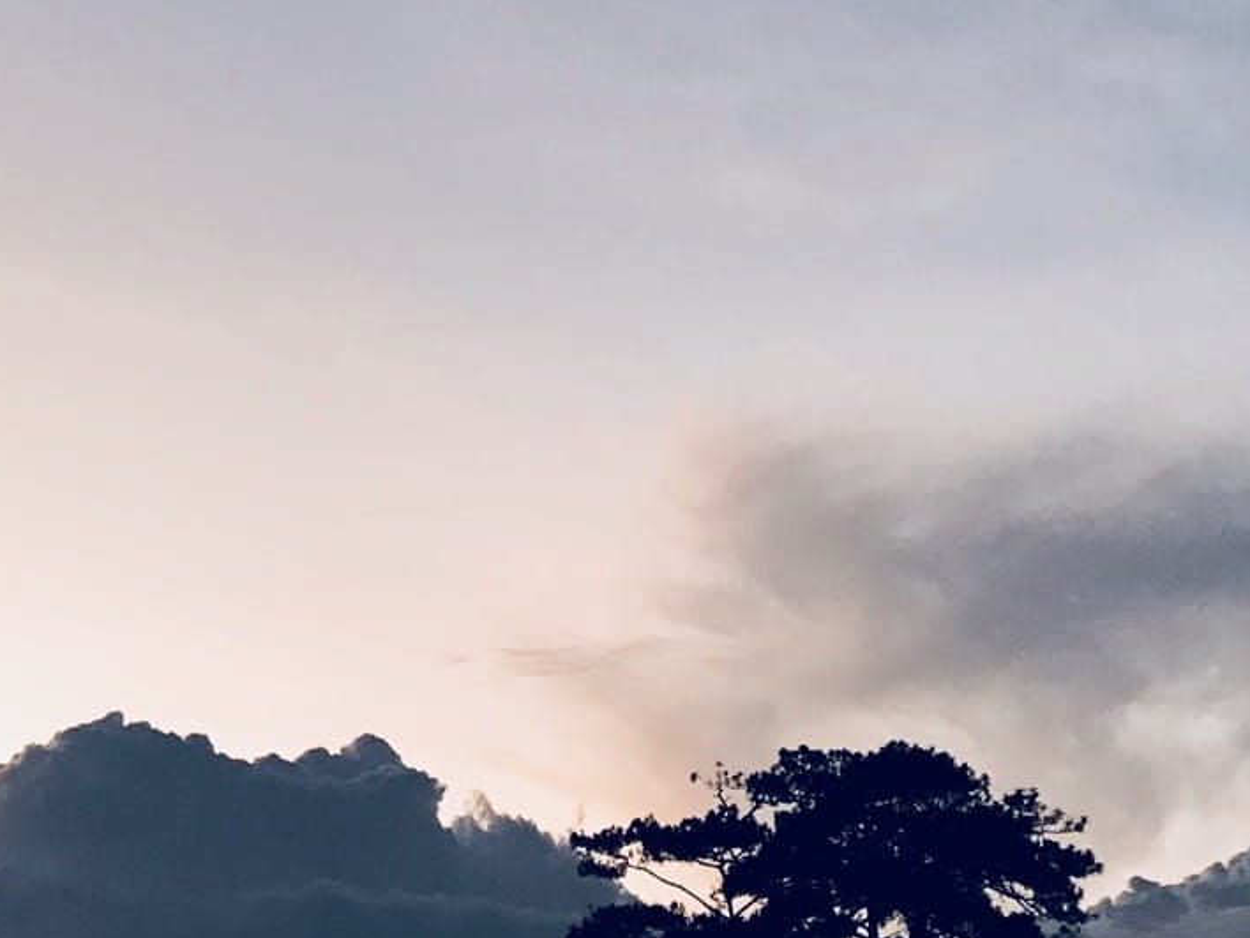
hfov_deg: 23.4
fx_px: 2925
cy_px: -2
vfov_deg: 17.8
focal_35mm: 81
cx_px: 106
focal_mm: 3.99
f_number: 1.8
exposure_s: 1/20
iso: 40
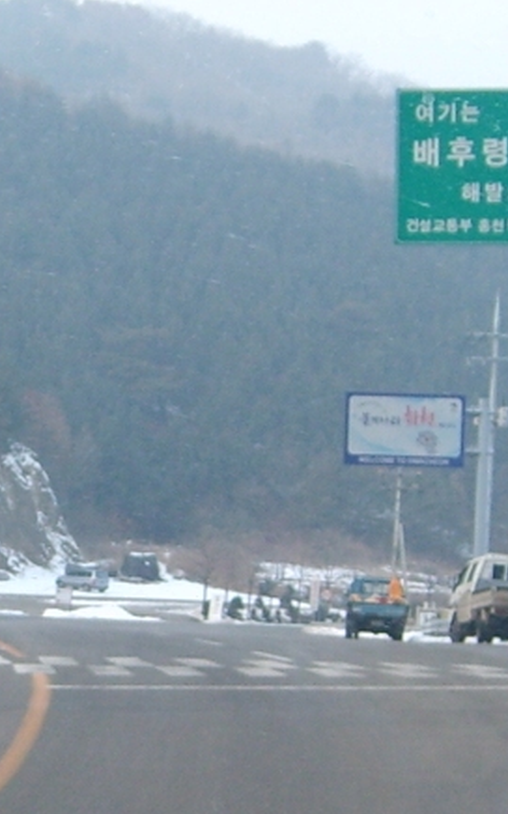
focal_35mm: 63
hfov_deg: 20.6
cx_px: 230
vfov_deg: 32.5
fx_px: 1397
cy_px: 387
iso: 50
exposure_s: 1/45
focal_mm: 5.8
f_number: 2.8
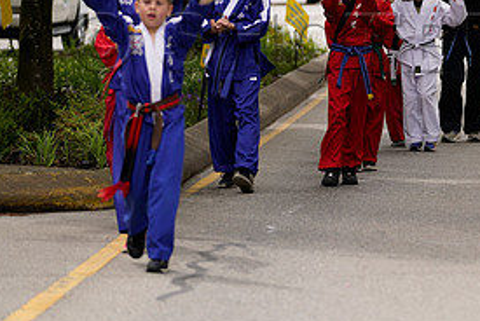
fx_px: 4244
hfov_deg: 6.4
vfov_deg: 4.3
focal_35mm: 318
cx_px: 496
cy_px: 25
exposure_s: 1/400
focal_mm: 151
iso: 160
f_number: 3.2
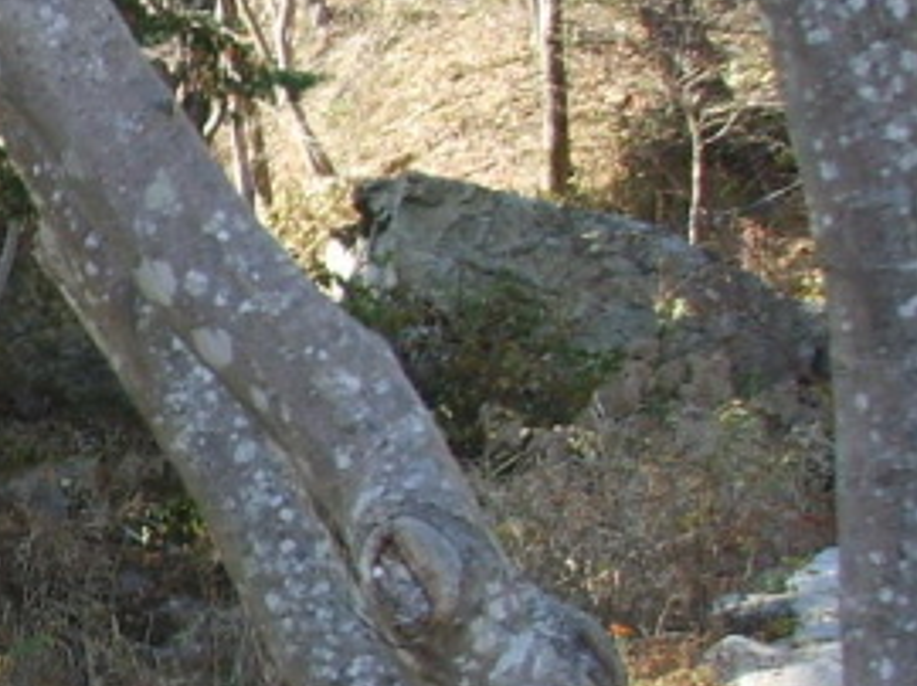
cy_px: 571
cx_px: -761
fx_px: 3917
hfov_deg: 12.2
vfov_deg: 10.0
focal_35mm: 148
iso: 50
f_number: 3.5
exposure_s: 1/90
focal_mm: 6.6
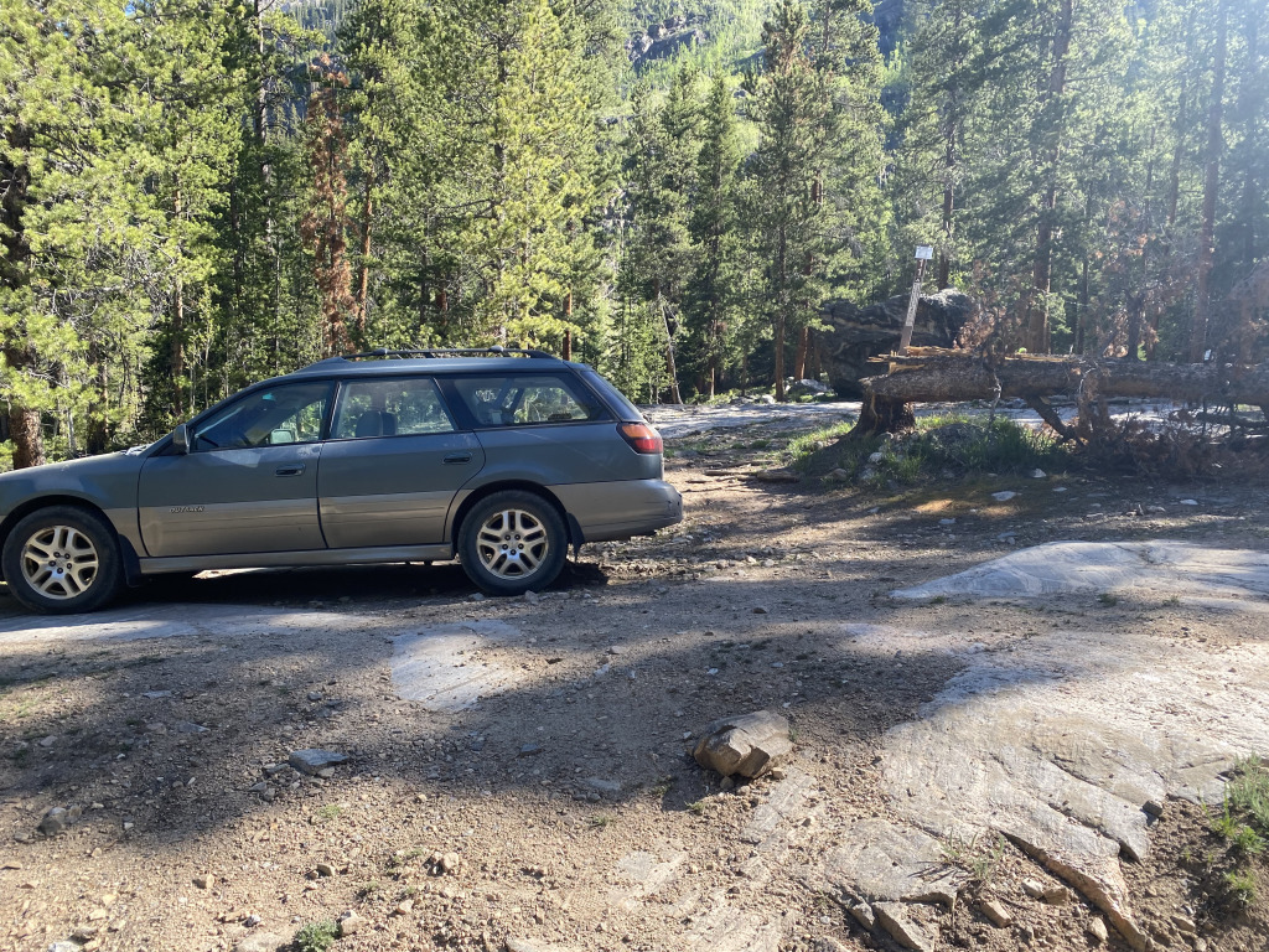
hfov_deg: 67.3
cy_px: 476
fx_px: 953
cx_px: 634
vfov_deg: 53.1
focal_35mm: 26
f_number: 1.8
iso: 32
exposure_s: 1/573
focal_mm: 4.25
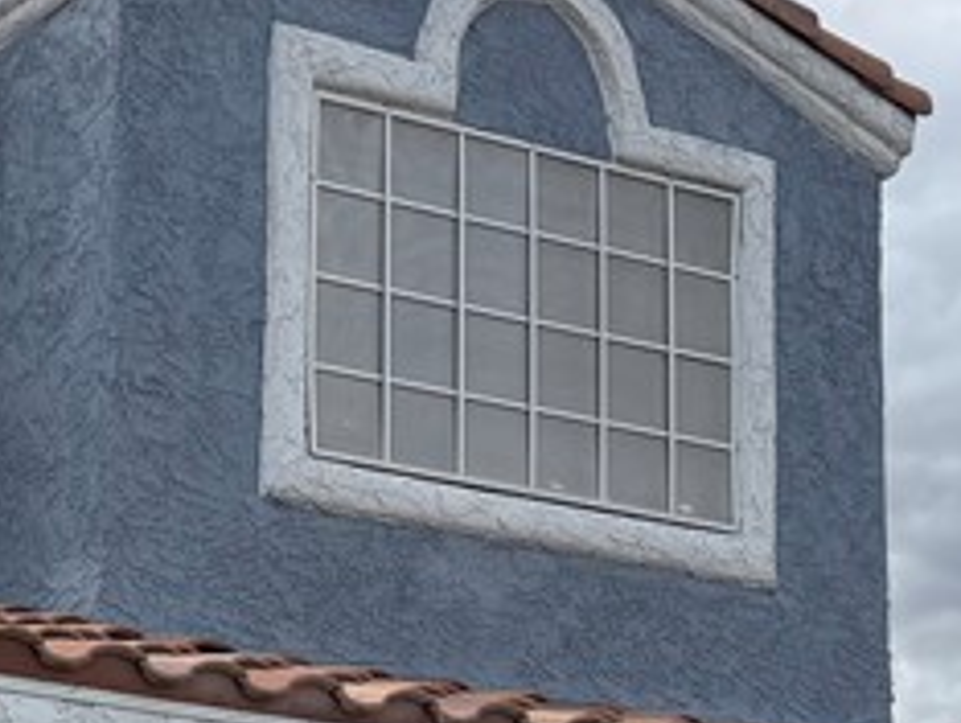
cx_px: -144
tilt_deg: +9.9
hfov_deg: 17.9
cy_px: 846
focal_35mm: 105
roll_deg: -0.1
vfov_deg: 13.8
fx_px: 2918
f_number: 1.78
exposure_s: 1/3425
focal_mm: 6.76
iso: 80
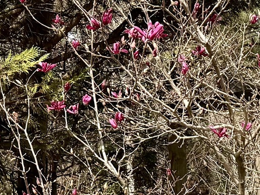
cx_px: 241
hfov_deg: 13.8
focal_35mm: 142
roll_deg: +1.1
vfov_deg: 10.2
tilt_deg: -2.8
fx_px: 1066
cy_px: 258
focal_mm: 6.76
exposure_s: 1/2445
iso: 80
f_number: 1.78
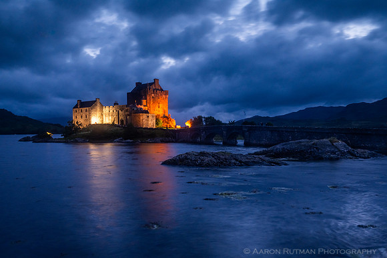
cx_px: 194
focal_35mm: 27
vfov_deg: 48.0
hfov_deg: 67.4
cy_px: 129
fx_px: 290
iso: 1250
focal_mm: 27
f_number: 16
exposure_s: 2.5
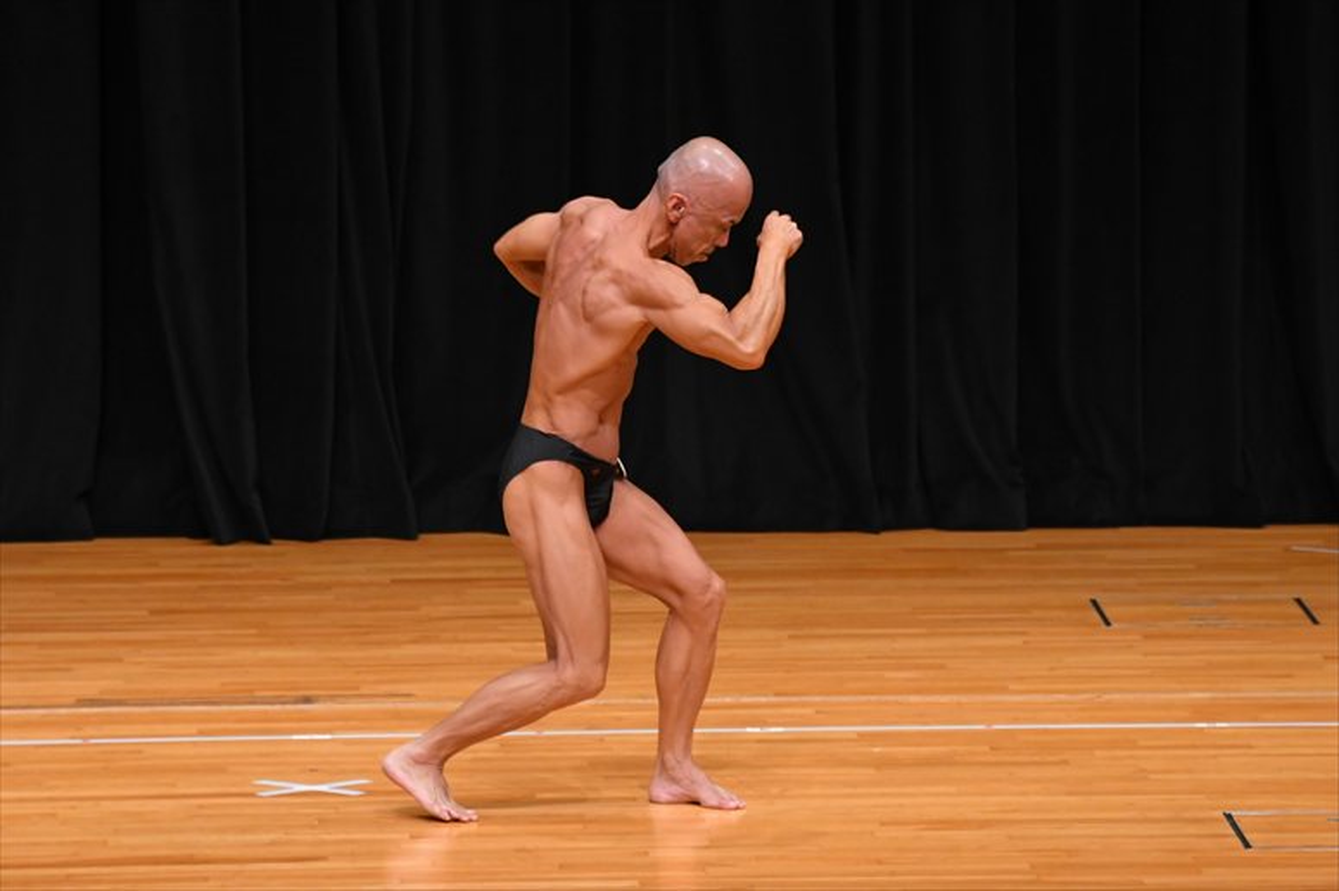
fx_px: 10595
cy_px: 446
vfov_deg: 4.8
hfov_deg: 7.2
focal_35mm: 285
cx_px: 670
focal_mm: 190
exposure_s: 1/400
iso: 3200
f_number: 5.6
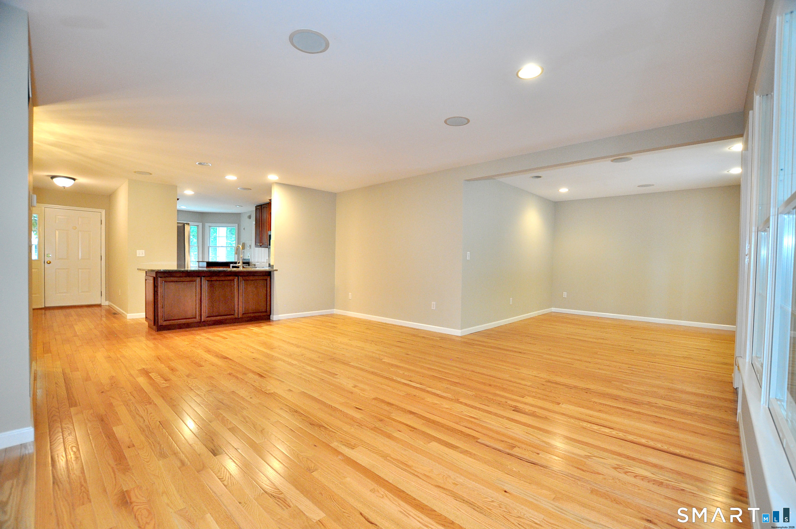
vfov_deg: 77.2
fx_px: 331
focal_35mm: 15
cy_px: 264
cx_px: 398
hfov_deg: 100.5
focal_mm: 10
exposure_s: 1/50
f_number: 4.5
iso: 800
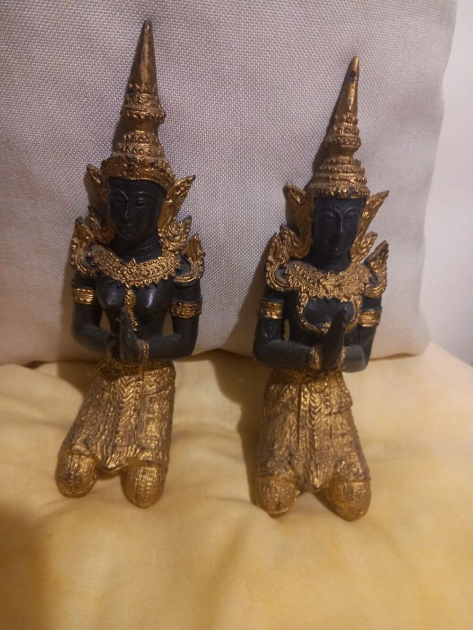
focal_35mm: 25
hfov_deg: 54.9
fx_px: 455
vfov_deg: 69.4
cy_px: 315
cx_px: 236
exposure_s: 1/24
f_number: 2
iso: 320
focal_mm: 4.6
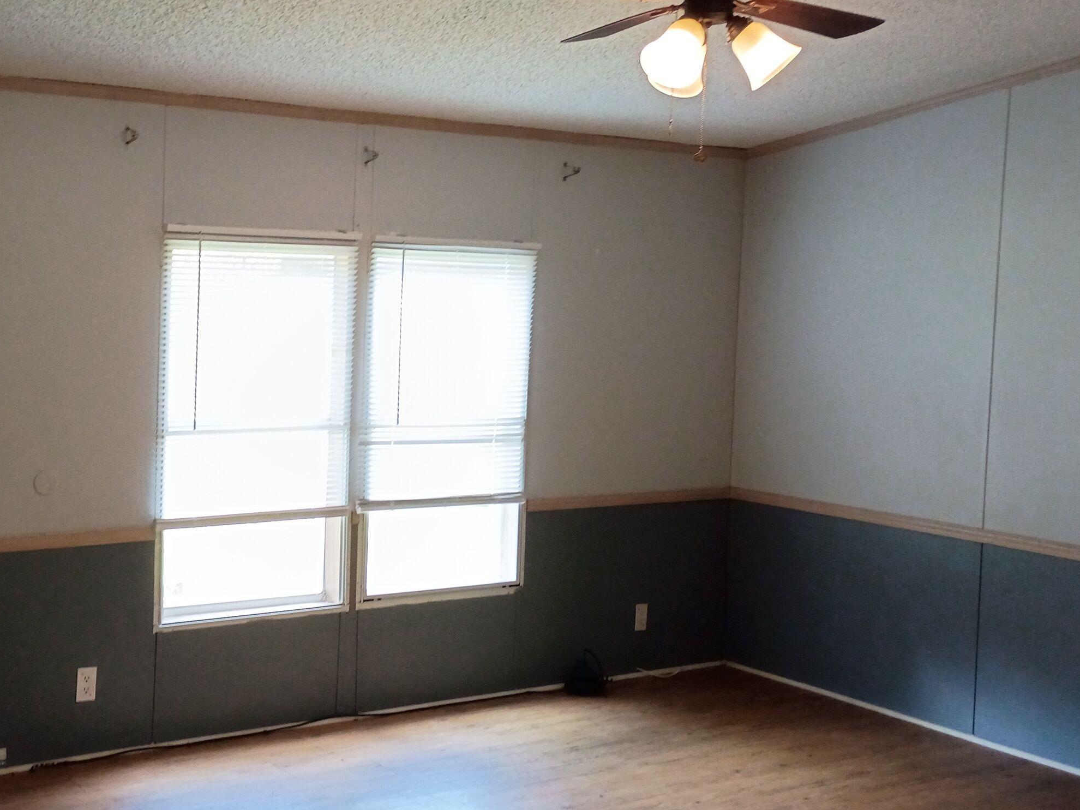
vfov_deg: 32.2
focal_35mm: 45
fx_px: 1404
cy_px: 365
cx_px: 302
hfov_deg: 41.1
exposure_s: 1/60
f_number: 1.8
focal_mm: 4.27
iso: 275
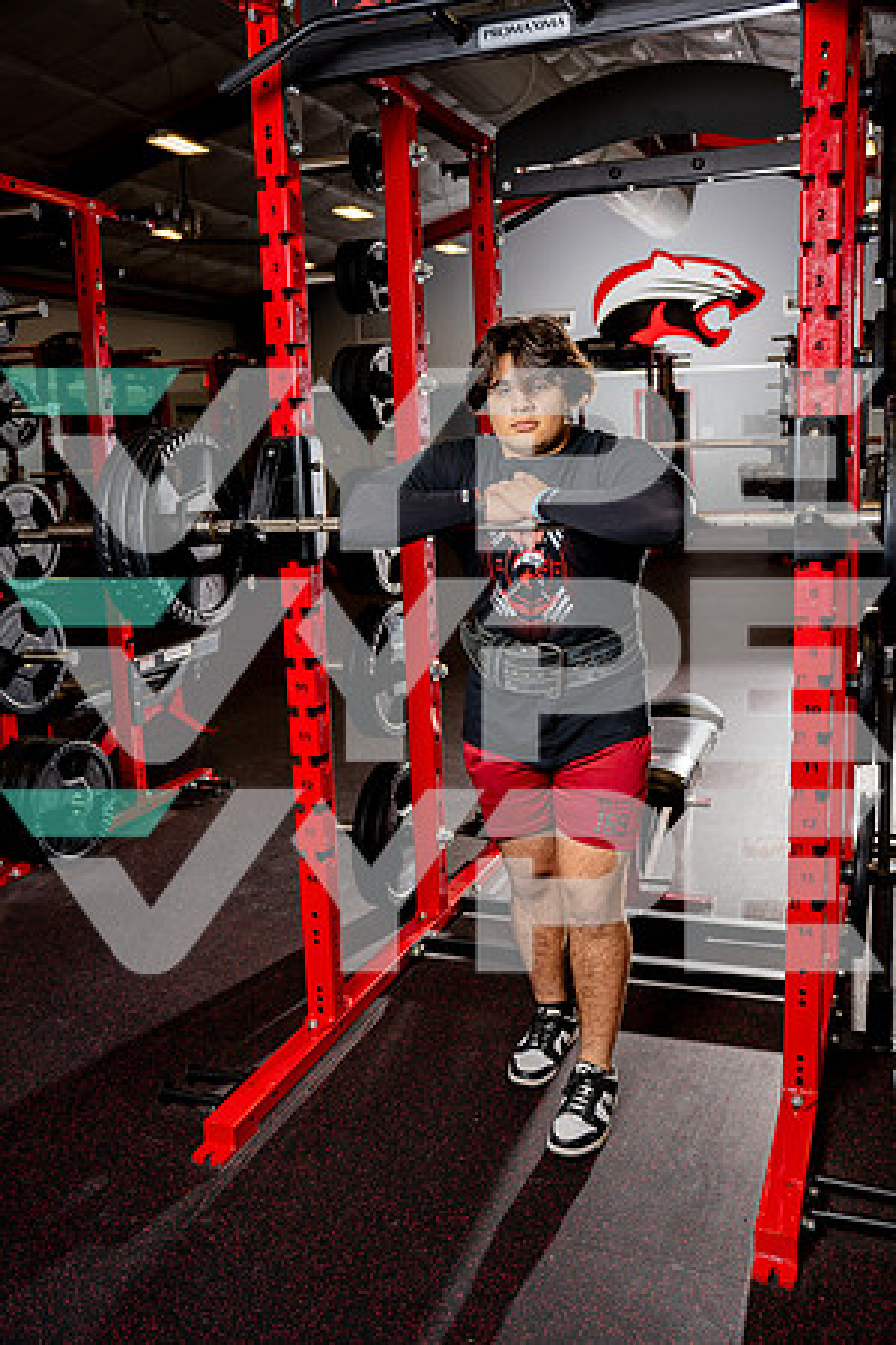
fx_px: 1195
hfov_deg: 41.1
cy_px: 672
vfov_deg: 58.7
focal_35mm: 32
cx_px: 448
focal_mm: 32
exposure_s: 1/250
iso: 100
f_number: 4
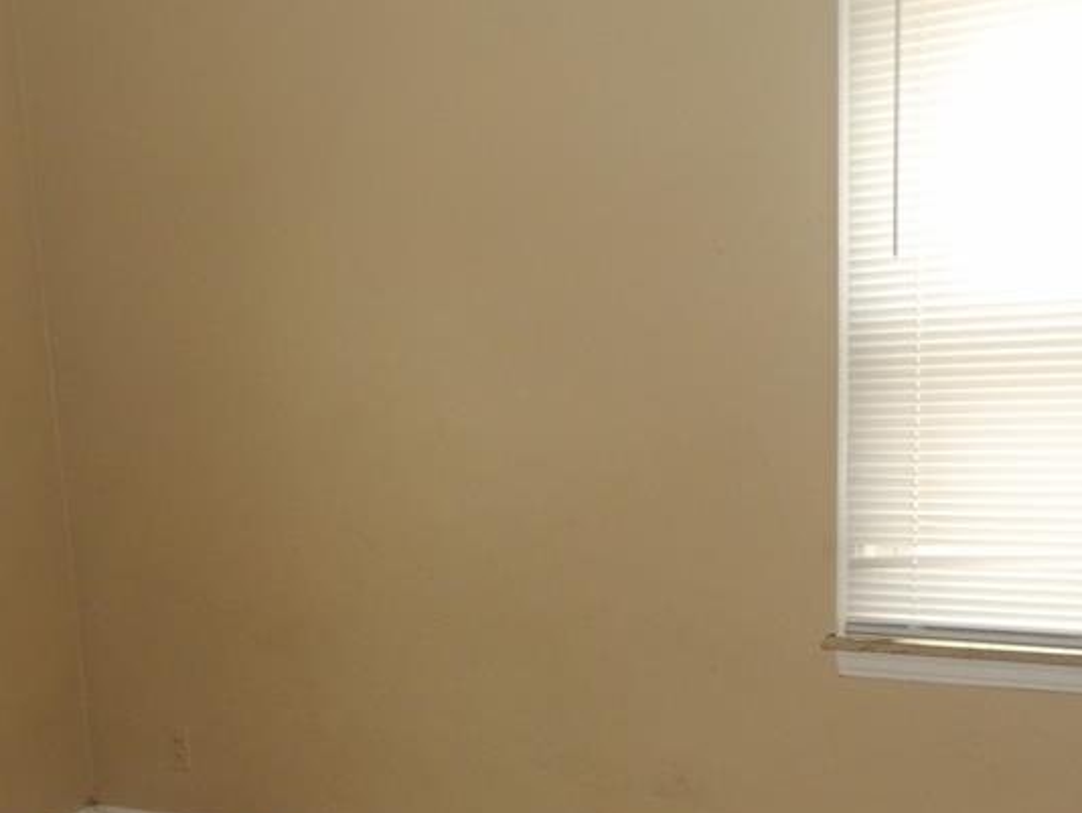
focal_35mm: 46
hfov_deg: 40.8
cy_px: 645
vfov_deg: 30.8
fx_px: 1438
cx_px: 369
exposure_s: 1/33
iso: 200
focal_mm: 4.3
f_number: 3.2
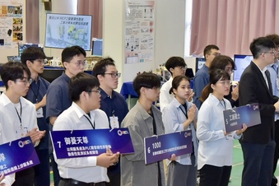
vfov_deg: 13.8
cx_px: 145
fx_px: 767
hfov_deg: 20.6
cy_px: 108
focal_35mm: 99
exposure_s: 1/100
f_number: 5.6
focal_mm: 48
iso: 2000
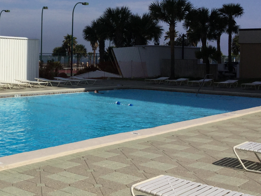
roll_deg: -0.4
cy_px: 66
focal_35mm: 57
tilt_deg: -5.9
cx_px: 43
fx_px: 430
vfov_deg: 25.5
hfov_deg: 32.6
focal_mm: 3.3
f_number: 2.4
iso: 25
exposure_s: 1/4292
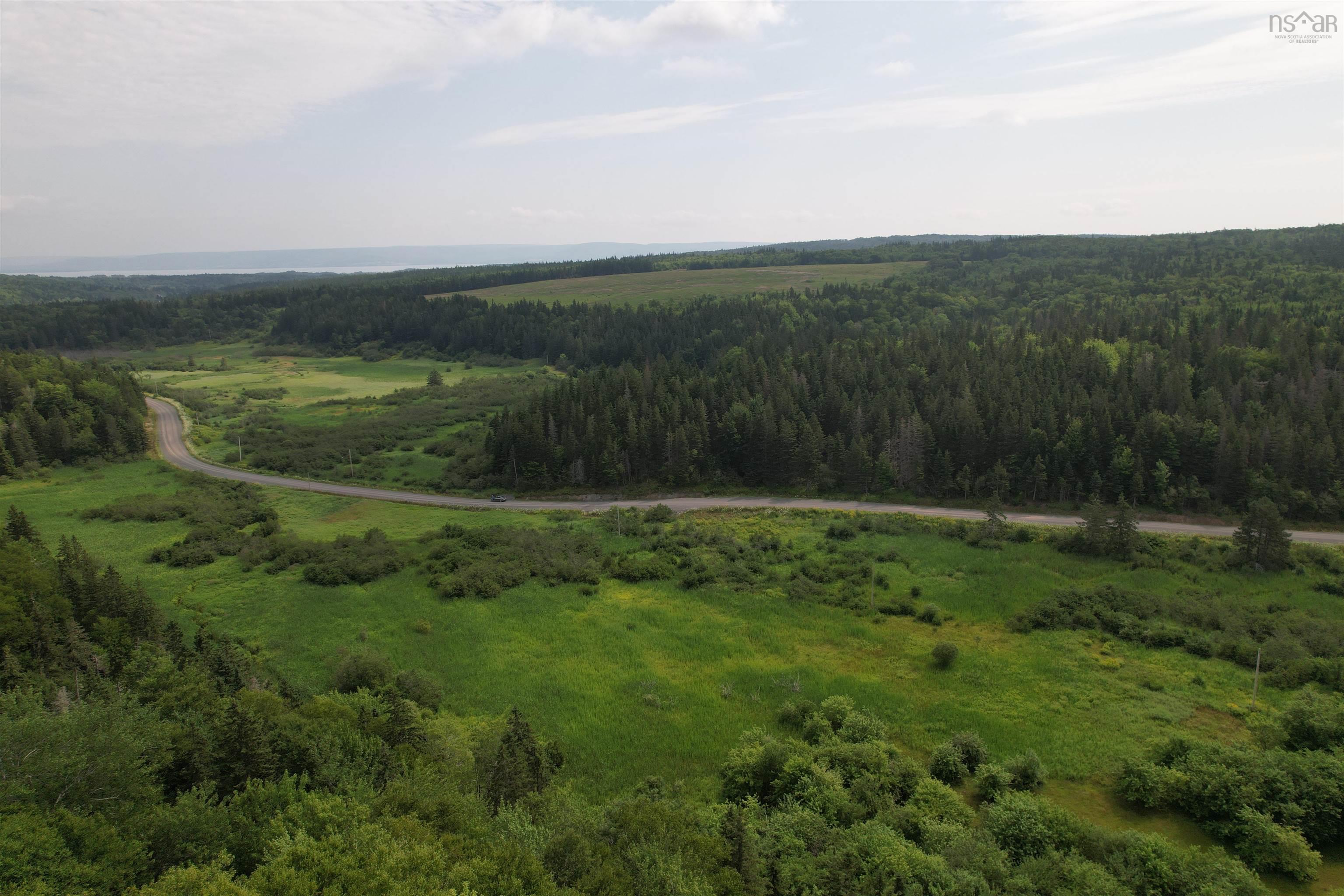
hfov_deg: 78.6
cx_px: 672
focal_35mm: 22
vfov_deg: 57.2
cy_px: 448
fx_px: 821
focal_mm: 8.38
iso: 100
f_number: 2.8
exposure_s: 1/80
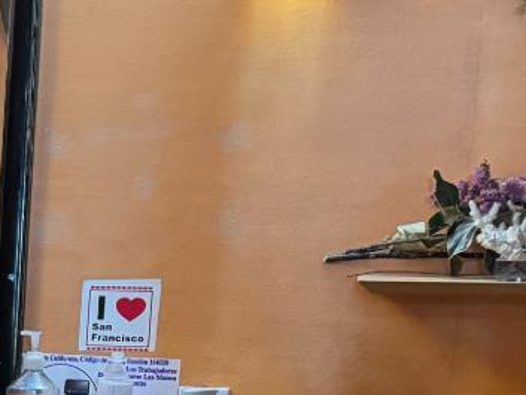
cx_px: -252
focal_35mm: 102
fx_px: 1550
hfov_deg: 17.4
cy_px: 502
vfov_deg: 14.0
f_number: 1.78
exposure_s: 1/40
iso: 800
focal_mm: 6.76
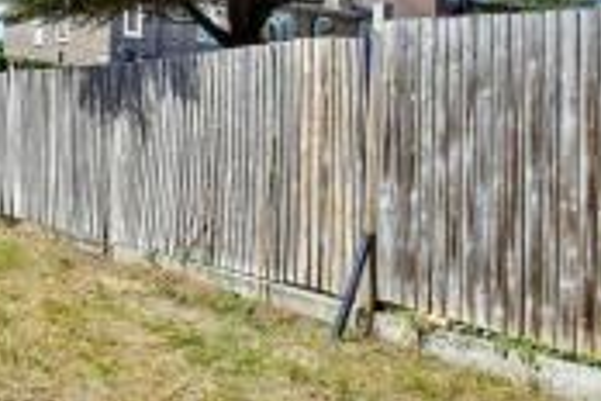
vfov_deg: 32.3
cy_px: 123
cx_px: 28
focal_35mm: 41
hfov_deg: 42.3
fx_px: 684
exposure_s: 1/250
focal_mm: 10
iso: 160
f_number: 8
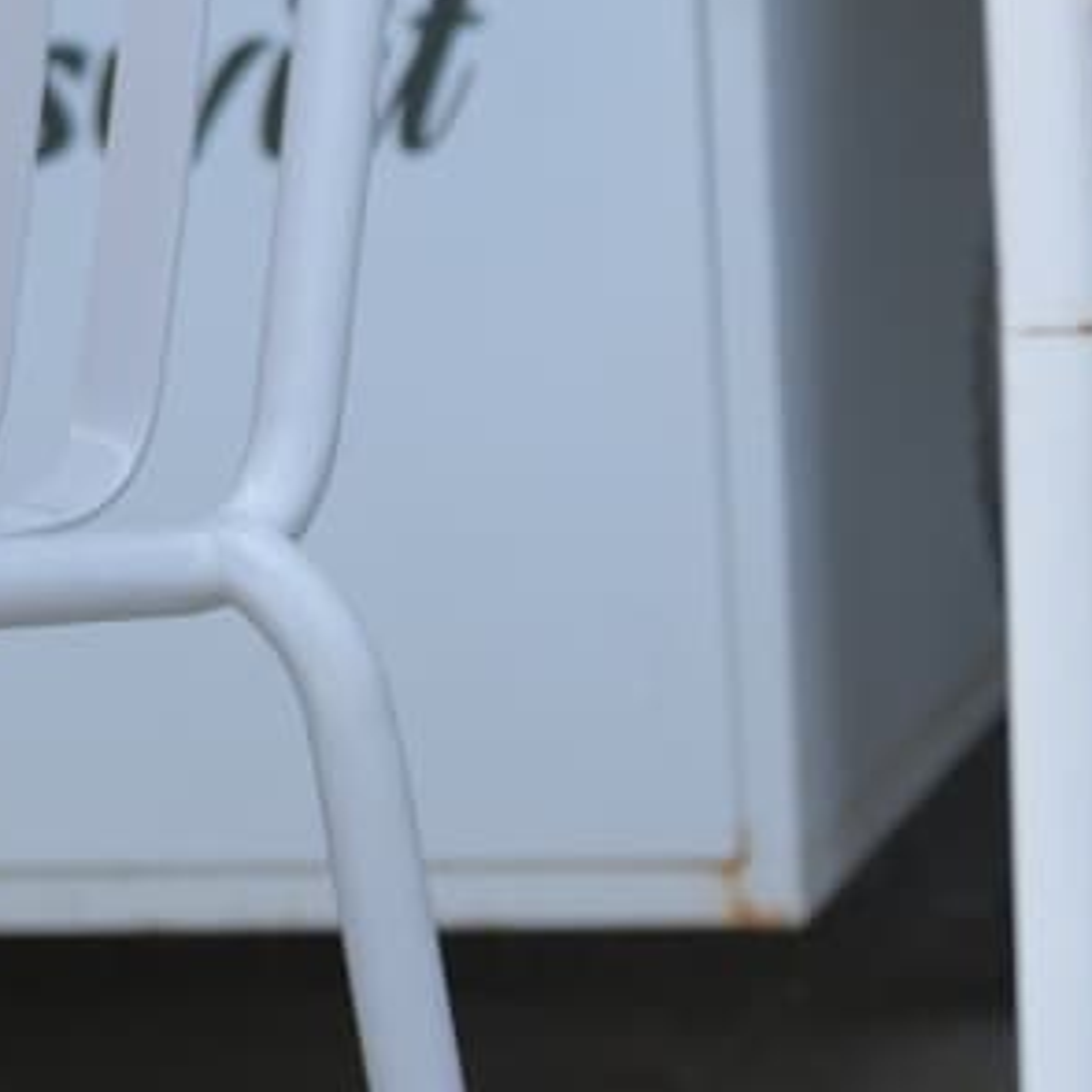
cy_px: -548
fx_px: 17560
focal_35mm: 492
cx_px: -966
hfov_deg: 3.5
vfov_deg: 3.5
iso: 180
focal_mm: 95
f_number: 4
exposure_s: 1/640
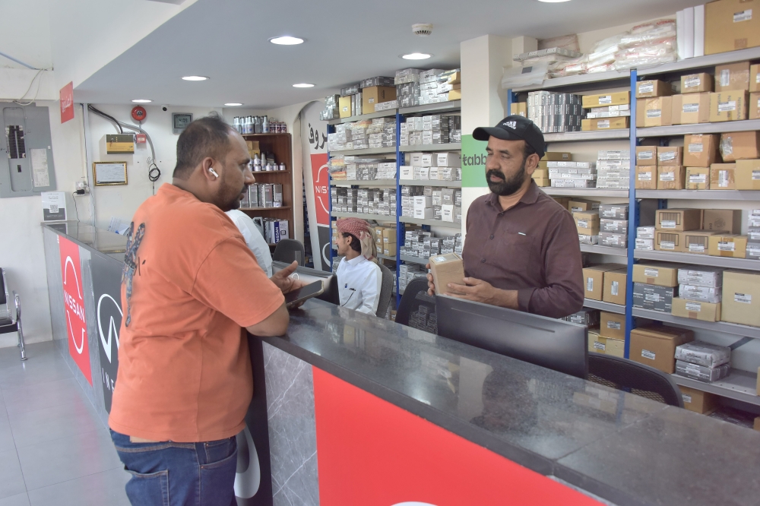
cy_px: 253
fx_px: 591
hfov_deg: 65.5
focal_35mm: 28
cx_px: 380
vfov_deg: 46.4
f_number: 8
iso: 1600
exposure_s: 1/250
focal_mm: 28
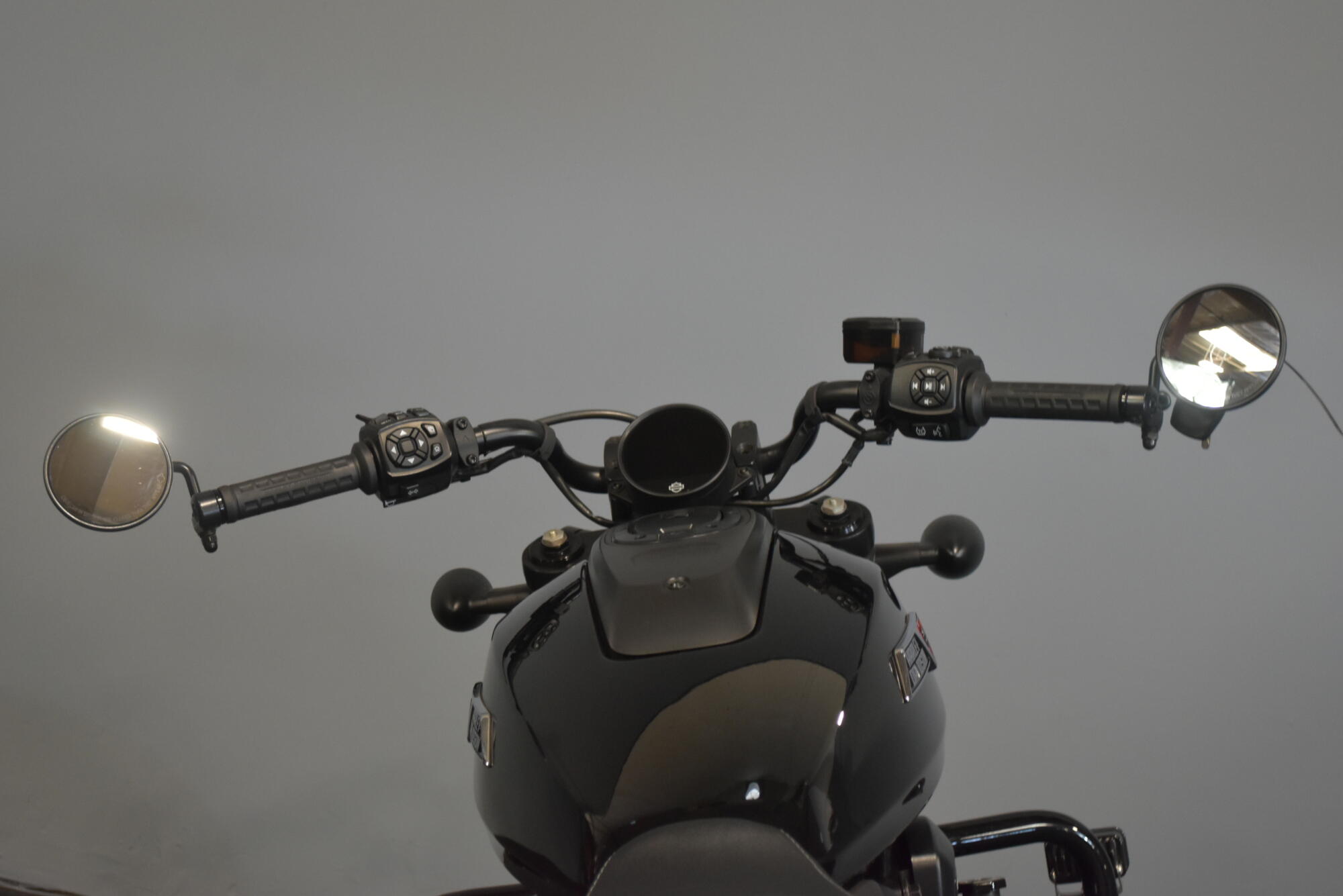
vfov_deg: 22.6
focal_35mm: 60
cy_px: 448
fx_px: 2239
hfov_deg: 33.4
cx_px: 672
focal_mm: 40
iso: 1250
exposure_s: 1/30
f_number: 5.3
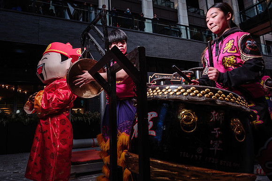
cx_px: 120
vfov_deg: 46.5
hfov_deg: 65.4
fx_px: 211
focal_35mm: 28
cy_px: 86
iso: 160
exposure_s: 1/160
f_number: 3.6
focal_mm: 16.5
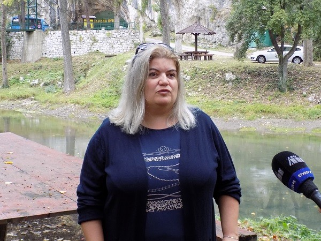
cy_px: 120
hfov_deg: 36.8
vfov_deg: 28.0
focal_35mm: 52
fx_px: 482
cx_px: 160
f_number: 3.9
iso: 180
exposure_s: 1/30
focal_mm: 9.3
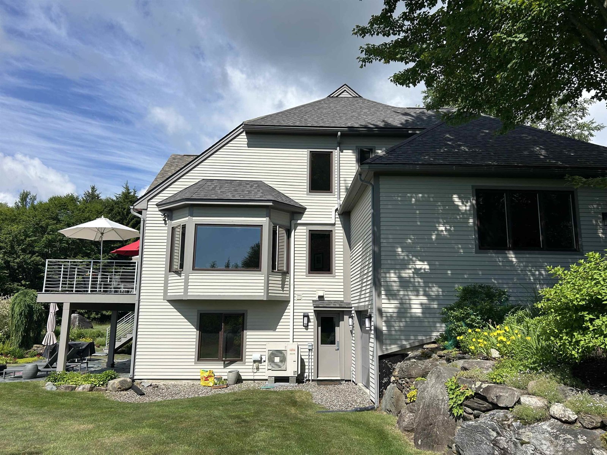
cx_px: 304
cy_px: 228
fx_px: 456
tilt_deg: +10.4
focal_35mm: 26
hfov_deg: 67.3
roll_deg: +0.2
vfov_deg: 53.1
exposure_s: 1/5076
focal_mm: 5.7
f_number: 1.5
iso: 50
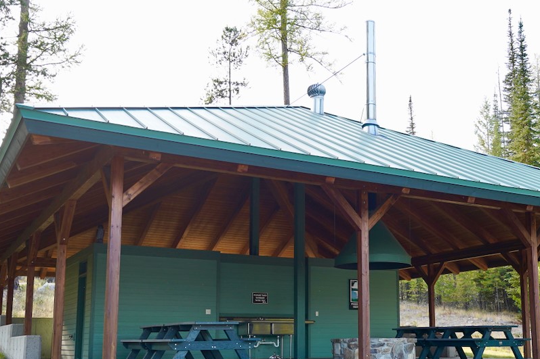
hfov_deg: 43.2
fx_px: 675
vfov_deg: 29.6
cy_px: 244
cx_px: 341
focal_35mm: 45
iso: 100
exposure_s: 1/60
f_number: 4.5
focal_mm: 28
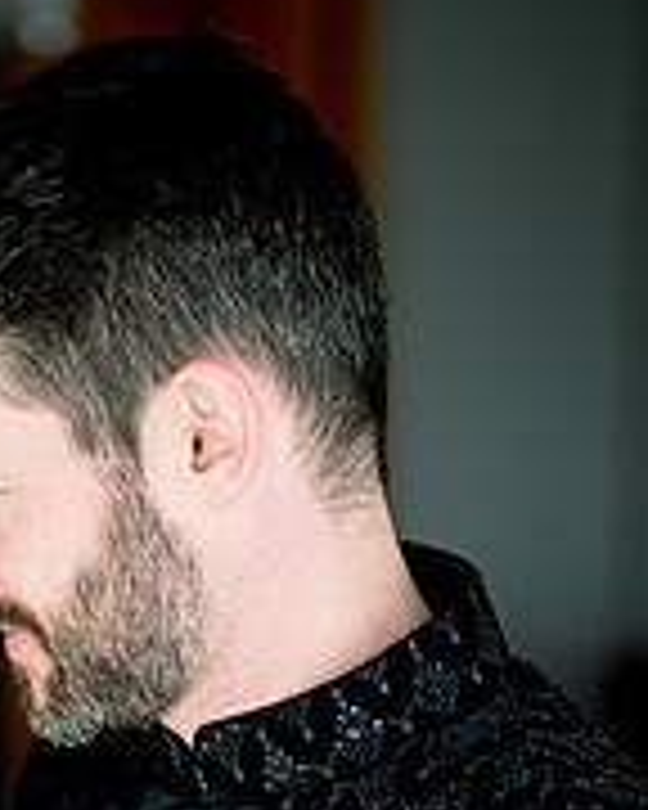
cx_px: -18
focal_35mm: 117
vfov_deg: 16.0
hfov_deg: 13.0
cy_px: 868
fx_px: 2805
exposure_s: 1/320
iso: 320
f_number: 1.4
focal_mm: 50
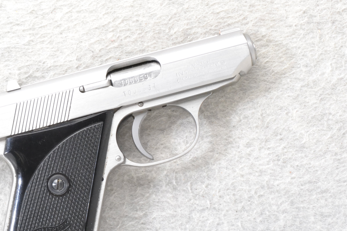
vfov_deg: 12.7
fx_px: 1041
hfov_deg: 18.9
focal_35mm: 108
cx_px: 107
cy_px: 147
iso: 3200
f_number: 20
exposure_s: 1/160
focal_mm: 50
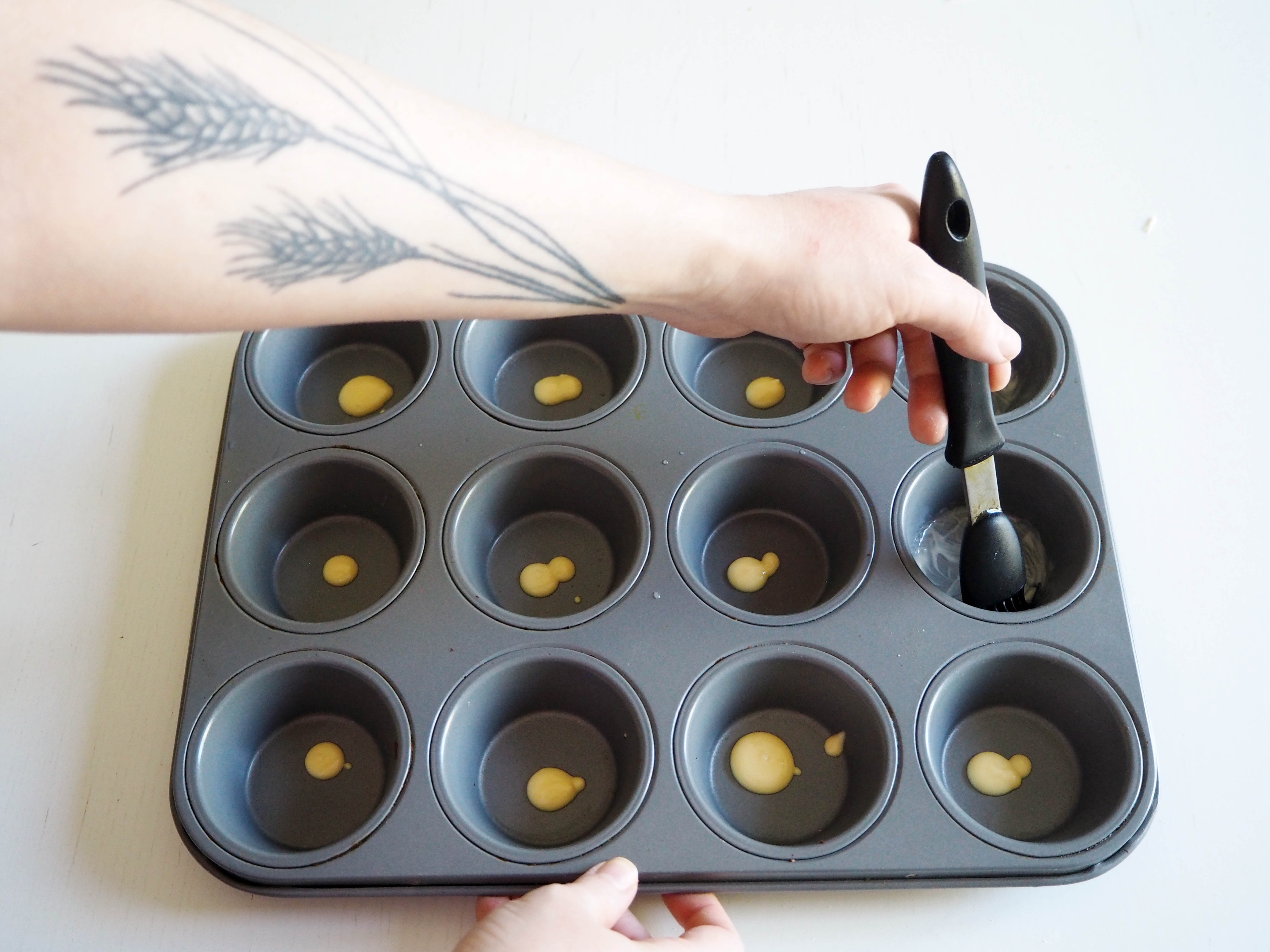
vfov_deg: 36.0
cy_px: 476
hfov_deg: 46.8
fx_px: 1468
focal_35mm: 40
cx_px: 635
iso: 1600
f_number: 4.1
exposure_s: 1/60
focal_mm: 20
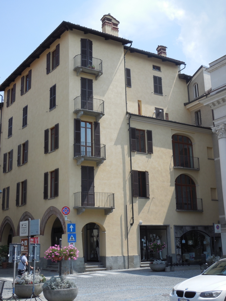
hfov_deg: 31.5
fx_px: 400
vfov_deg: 41.2
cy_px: 150
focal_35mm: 46
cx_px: 113
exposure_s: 1/1000
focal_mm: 8.2
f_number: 3.8
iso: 125
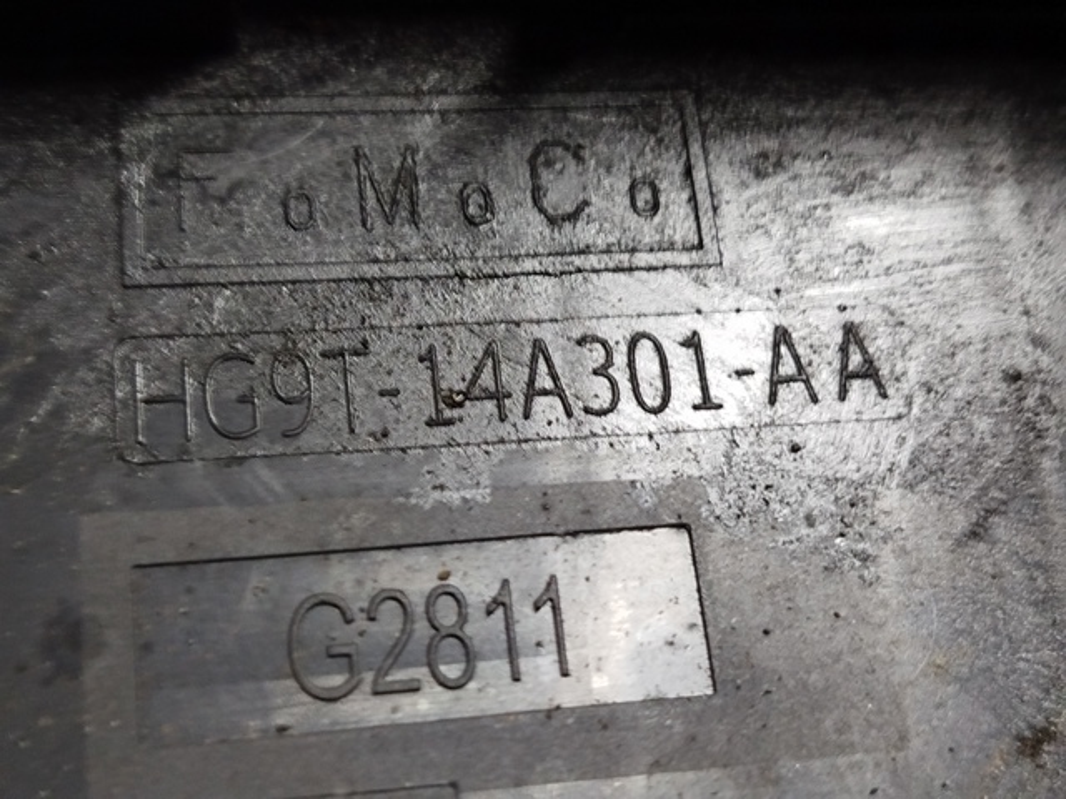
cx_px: 533
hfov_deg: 39.7
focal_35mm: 48
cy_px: 400
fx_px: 1478
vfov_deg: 30.3
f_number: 1.7
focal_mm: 5.31
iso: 400
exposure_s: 1/33
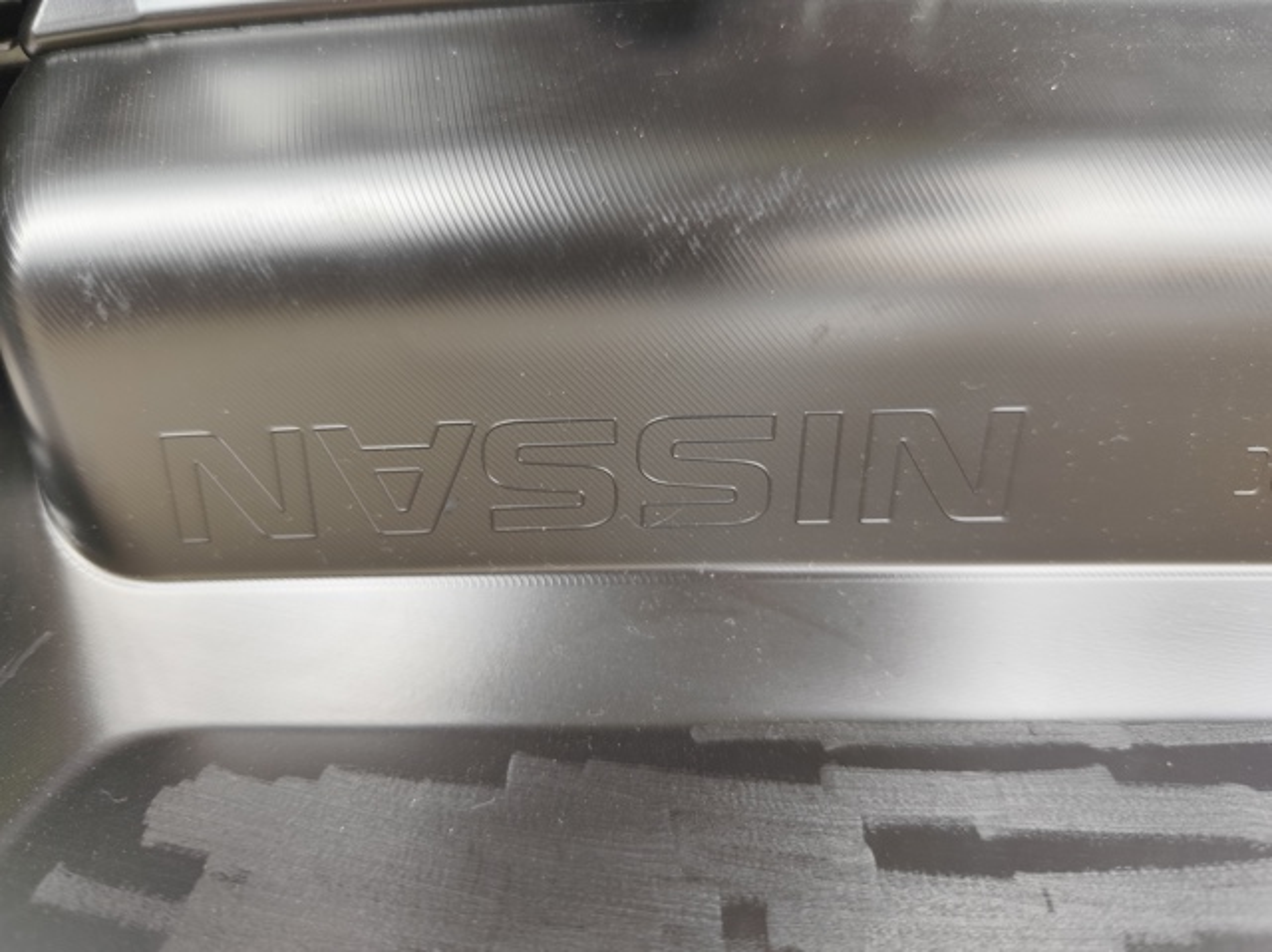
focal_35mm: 23
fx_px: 845
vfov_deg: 58.8
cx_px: 636
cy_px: 476
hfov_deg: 74.0
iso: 160
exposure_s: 1/100
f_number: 1.65
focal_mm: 6.19
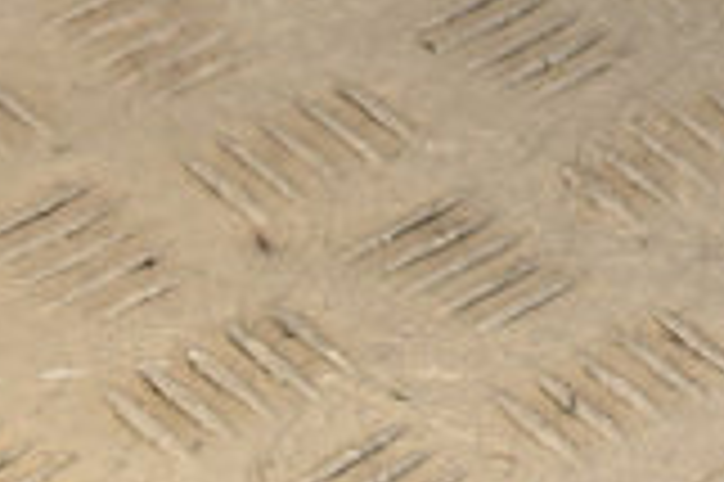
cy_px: -356
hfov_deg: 7.1
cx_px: 1079
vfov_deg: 4.7
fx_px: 5746
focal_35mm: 286
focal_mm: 48
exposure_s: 1/200
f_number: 8
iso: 800
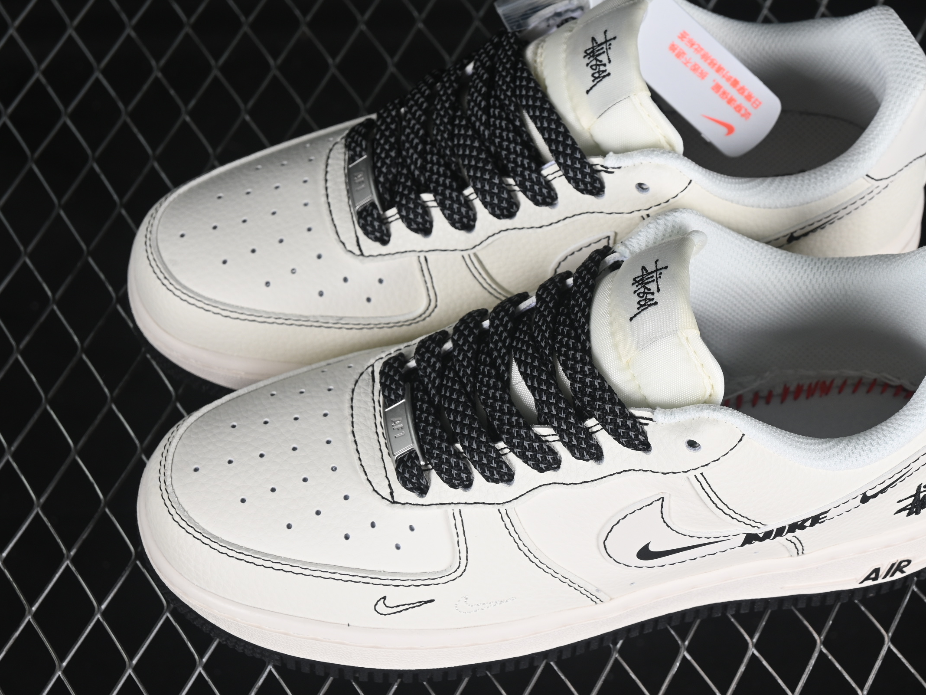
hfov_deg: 20.8
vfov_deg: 15.7
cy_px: 319
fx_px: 2515
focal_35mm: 94
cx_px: 554
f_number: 7.1
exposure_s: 1/80
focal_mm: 50
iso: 160
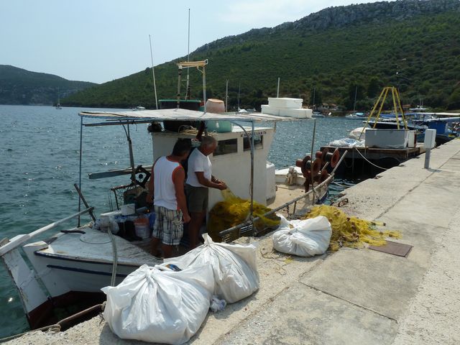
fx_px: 332
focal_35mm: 25
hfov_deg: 69.4
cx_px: 230
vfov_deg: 54.9
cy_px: 172
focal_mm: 4.1
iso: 80
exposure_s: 1/500
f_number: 5.6
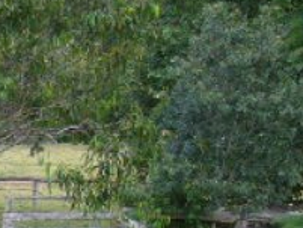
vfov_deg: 10.2
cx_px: -297
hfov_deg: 12.5
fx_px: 1217
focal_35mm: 139
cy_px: 370
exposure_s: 1/60
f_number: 2.8
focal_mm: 5.8
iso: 80
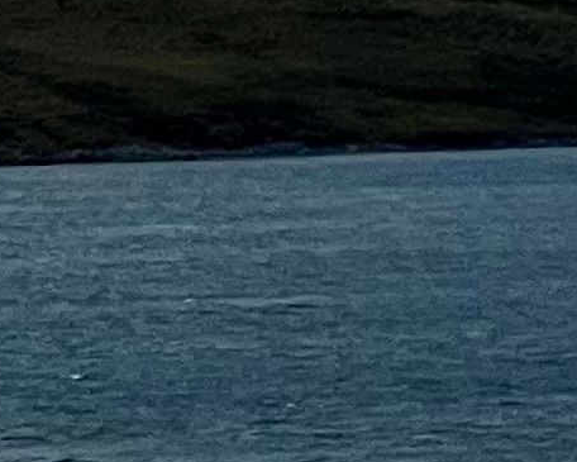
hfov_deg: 5.3
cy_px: -489
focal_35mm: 360
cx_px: -277
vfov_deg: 4.2
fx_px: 6149
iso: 32
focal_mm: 9
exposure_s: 1/943
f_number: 2.8
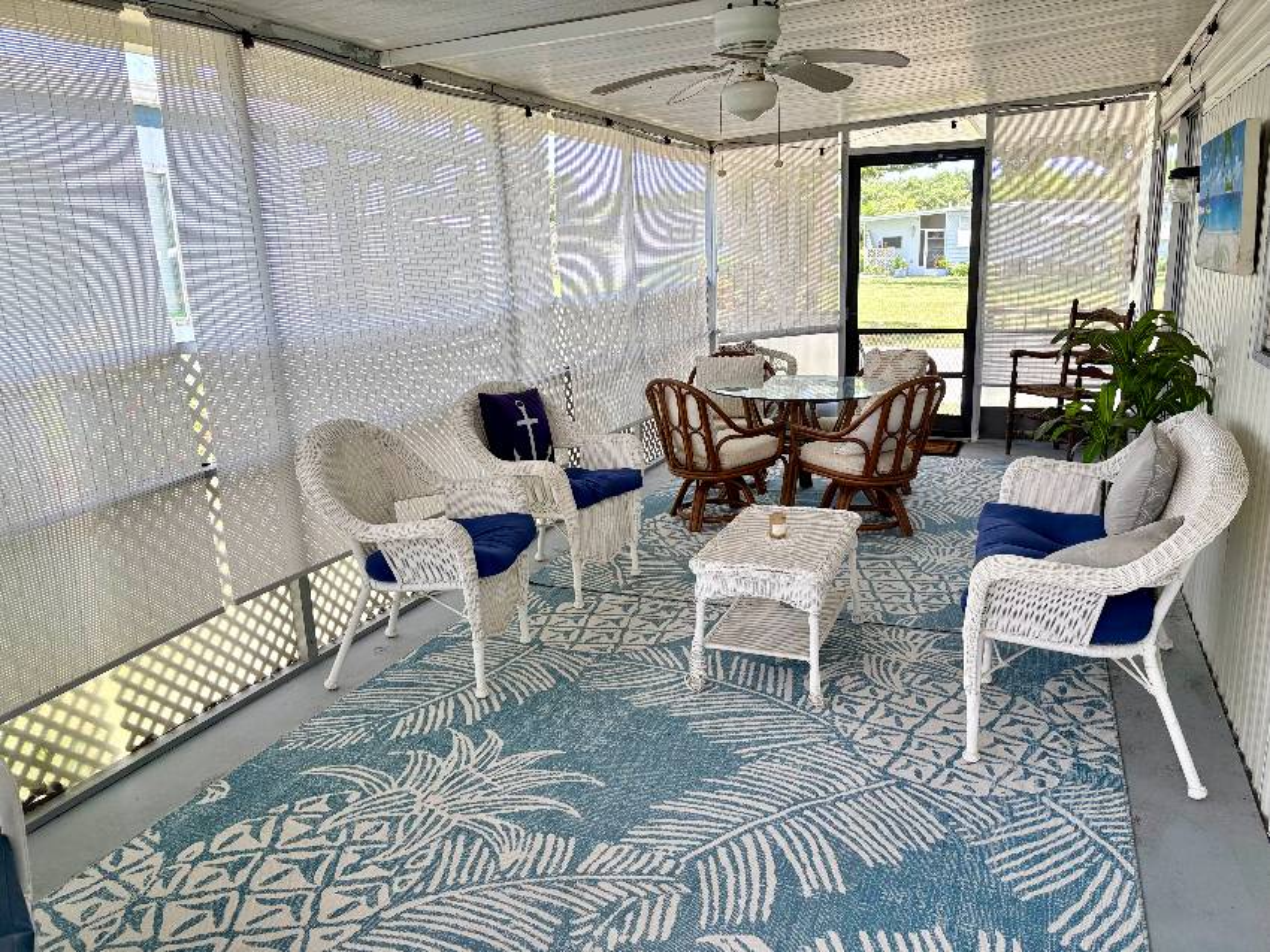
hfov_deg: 67.3
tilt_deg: -13.1
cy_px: 476
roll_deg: +2.3
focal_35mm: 26
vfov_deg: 53.0
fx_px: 954
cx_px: 635
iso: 125
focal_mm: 5.96
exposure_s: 1/241
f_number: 1.6
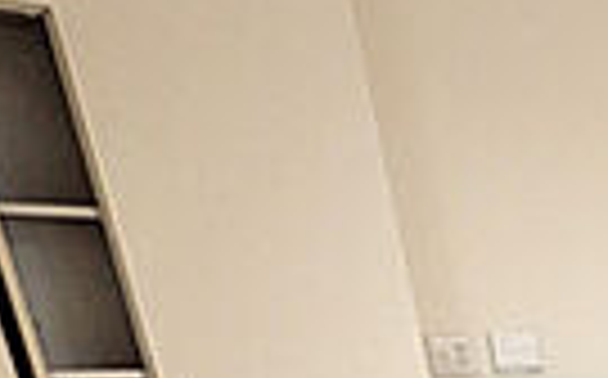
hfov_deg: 18.8
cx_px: 1225
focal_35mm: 66
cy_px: 666
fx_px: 1092
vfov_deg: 16.6
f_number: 2.2
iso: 50
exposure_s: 1/164
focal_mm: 1.83
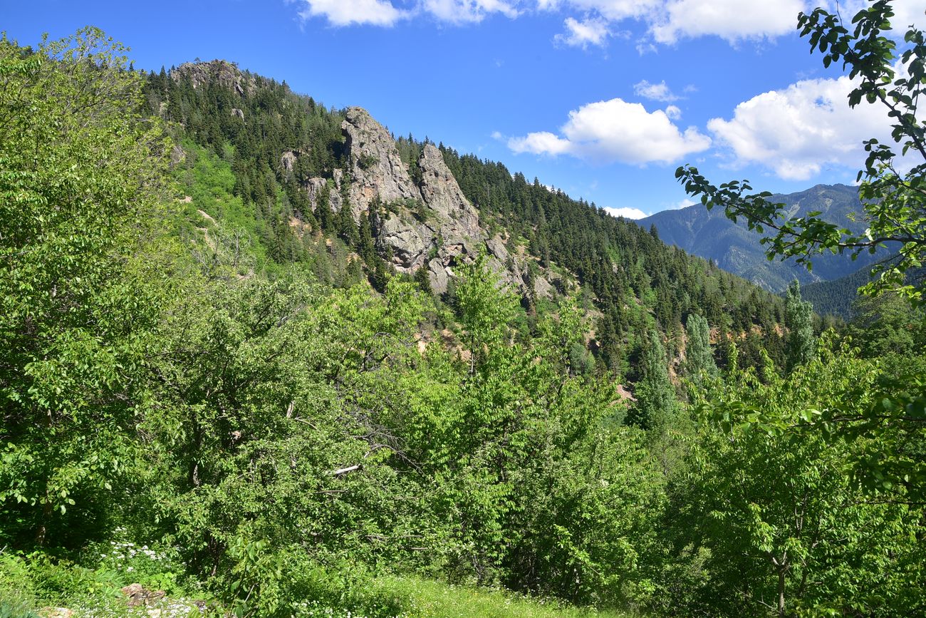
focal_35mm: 50
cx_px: 463
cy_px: 309
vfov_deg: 27.0
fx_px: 1286
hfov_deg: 39.6
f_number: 11
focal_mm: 50
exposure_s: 1/125
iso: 160
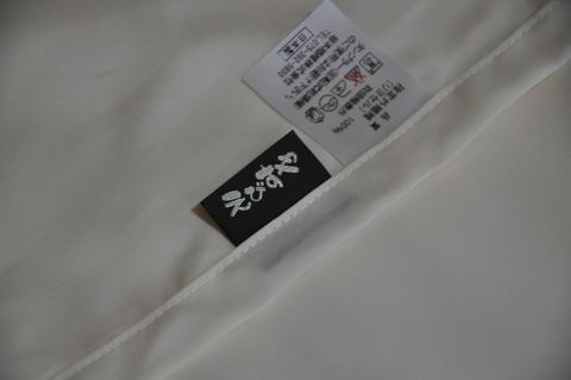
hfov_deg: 13.1
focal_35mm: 158
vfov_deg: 8.7
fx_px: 2496
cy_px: 190
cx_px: 286
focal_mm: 105
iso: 800
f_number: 5.6
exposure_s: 1/40
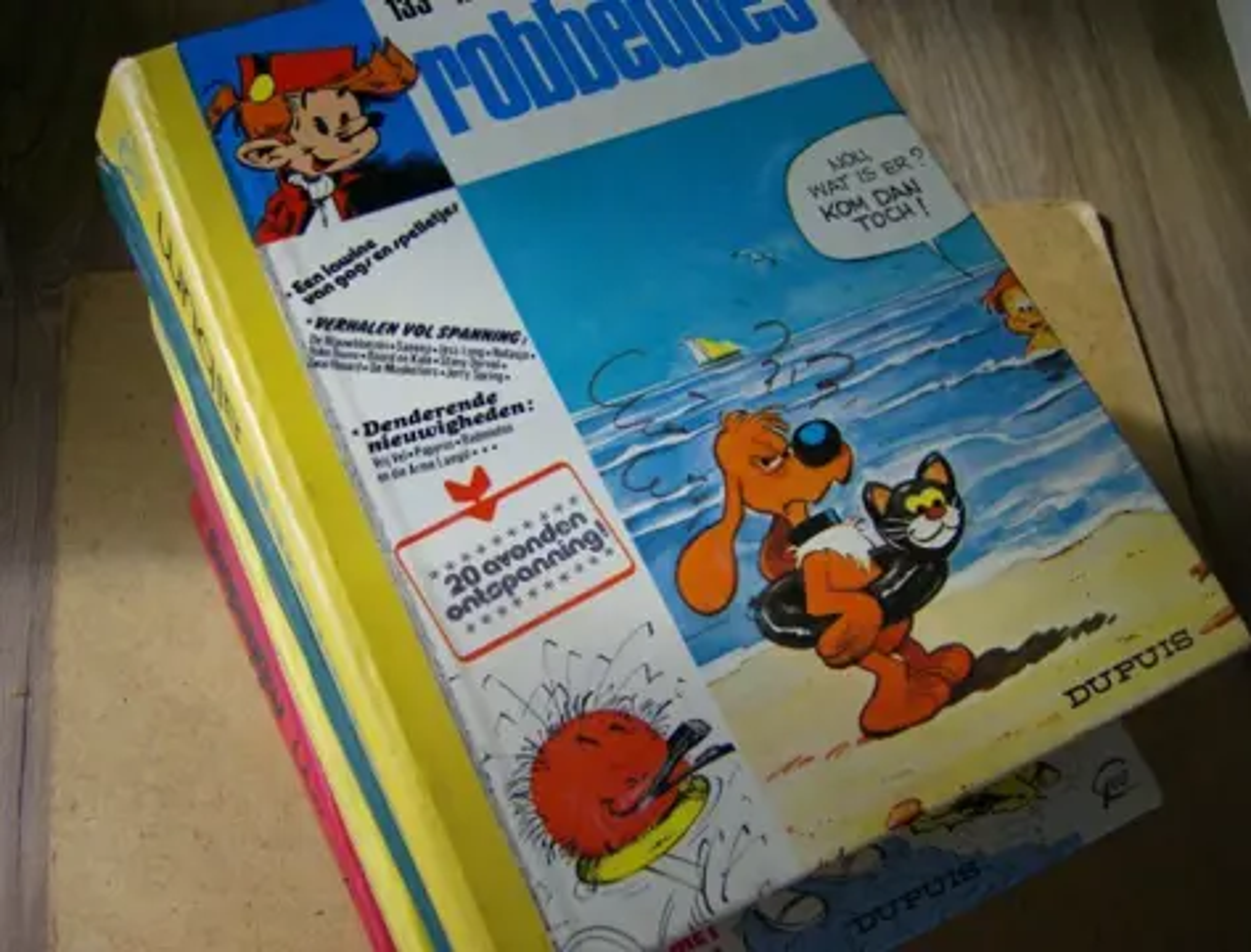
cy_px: 476
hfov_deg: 51.1
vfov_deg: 40.0
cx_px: 626
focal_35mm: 36
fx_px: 1308
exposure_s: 1/102
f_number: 2.8
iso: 100
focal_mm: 6
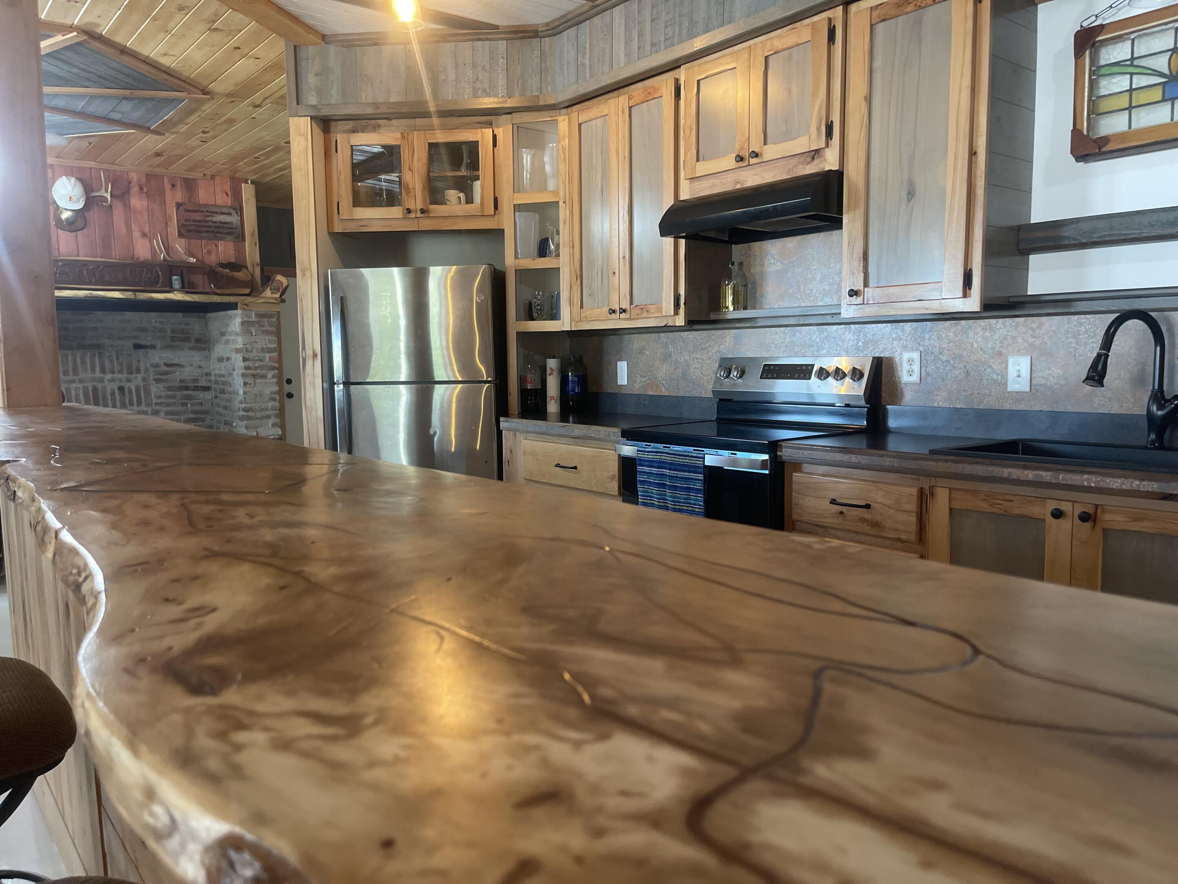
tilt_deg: -5.2
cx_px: 589
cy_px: 442
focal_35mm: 26
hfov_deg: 67.3
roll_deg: +0.3
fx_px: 885
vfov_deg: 53.1
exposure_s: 1/60
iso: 320
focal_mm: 5.1
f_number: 1.6
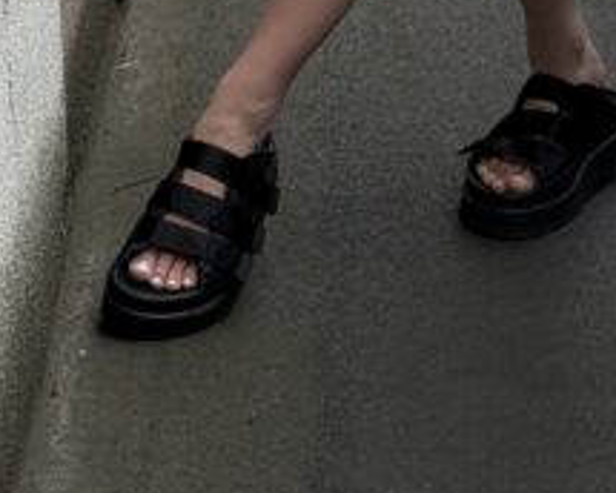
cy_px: -629
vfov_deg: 7.2
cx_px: 430
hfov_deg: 9.5
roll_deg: +2.5
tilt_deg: -8.9
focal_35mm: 203
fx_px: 3701
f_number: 1.78
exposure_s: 1/2146
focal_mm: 6.76
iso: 100
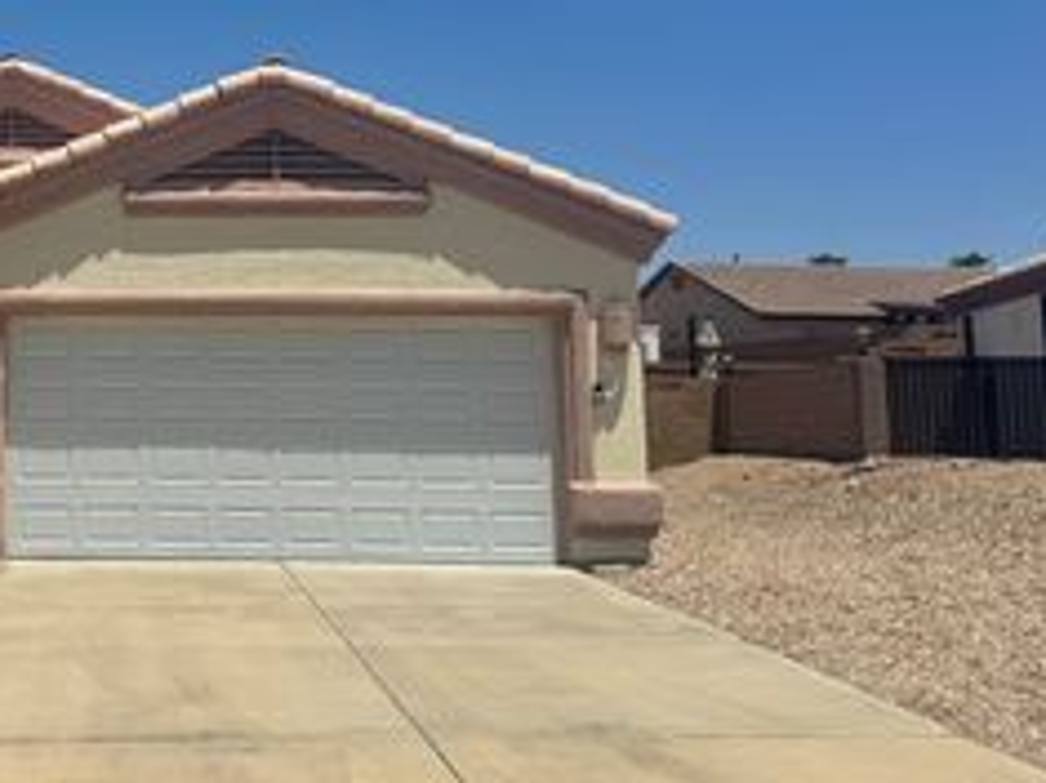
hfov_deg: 34.6
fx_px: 1540
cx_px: 40
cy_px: 194
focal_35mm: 51
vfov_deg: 28.1
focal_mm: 6.76
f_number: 1.78
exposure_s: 1/10417
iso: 80
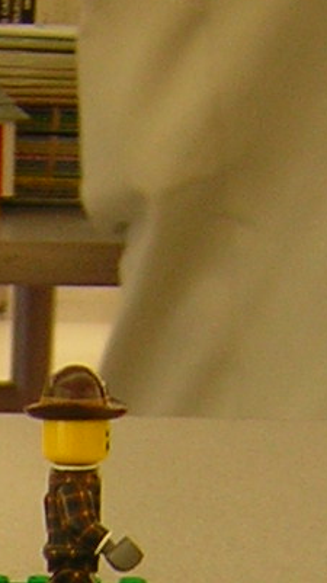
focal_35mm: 174
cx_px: -176
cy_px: 862
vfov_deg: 11.9
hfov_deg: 6.9
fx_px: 2687
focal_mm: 5.2
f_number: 2.7
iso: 50
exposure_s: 1/5.9
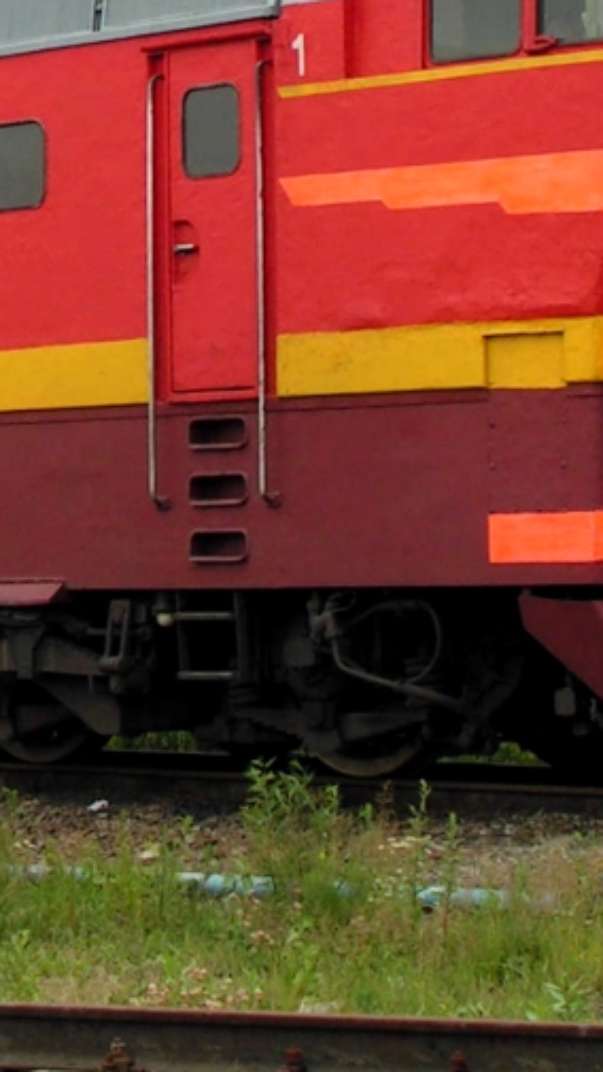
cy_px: 151
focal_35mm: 145
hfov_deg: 8.3
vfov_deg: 14.7
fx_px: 4122
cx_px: -15
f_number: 5.6
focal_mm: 9.4
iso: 50
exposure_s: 1/160
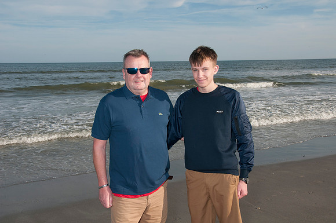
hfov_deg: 49.6
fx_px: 363
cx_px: 168
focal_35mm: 39
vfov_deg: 34.1
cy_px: 112
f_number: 11
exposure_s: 1/250
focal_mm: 26
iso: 100
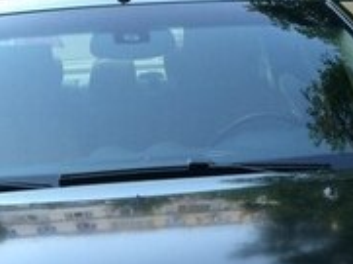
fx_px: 1079
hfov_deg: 18.6
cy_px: 412
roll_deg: +1.8
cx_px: 203
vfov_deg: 13.1
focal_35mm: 106
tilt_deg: -22.4
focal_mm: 4.15
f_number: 2.2
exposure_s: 1/100
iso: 40
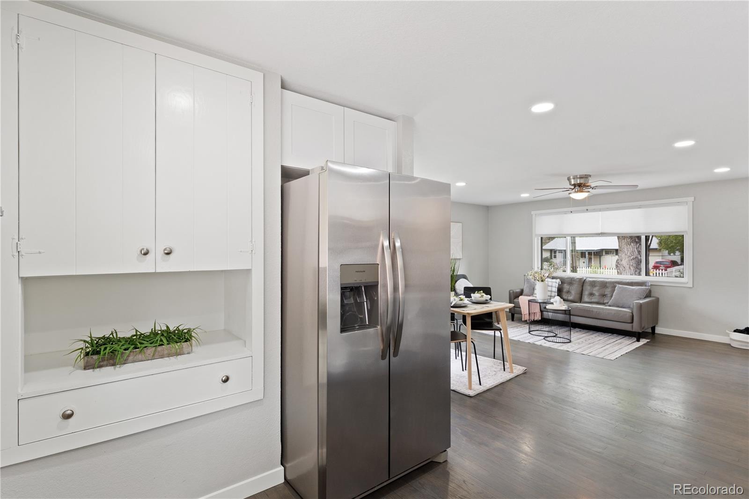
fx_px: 354
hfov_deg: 93.3
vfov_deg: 70.4
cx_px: 374
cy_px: 250
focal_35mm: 17
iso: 400
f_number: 8
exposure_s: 1/4
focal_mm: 17
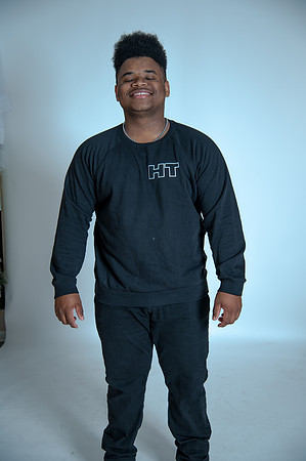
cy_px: 230
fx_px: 639
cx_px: 153
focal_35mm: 50
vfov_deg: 39.6
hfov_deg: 26.9
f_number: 4
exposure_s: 1/125
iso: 320
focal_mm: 50
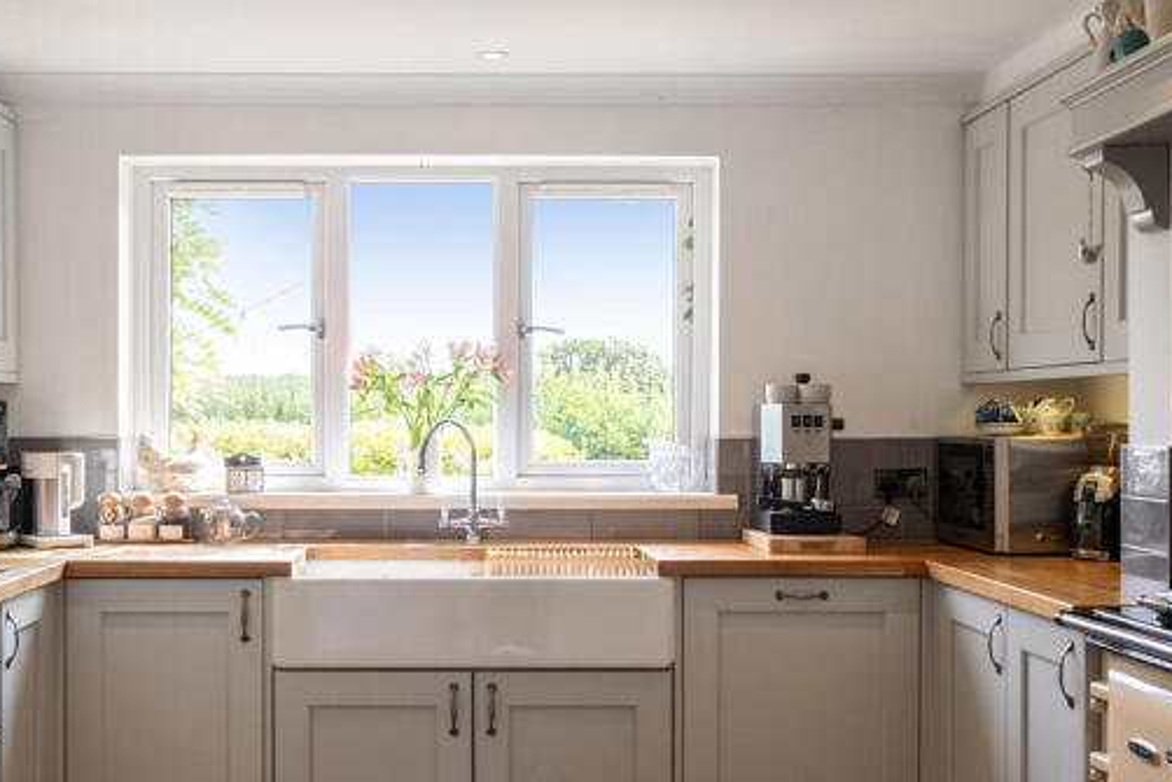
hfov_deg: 41.7
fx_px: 1530
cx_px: 470
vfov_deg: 28.6
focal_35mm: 47
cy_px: 435
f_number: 4
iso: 200
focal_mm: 24
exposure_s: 1/160
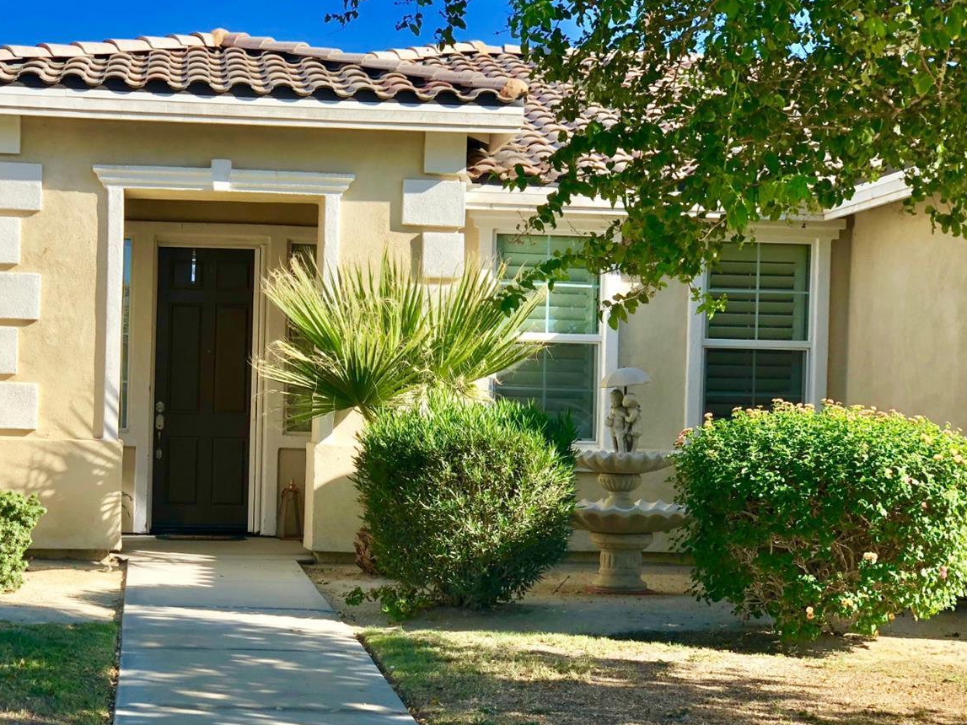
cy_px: 451
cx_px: 357
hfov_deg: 28.5
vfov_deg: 21.6
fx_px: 1899
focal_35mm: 68
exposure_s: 1/457
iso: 16
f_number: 2.4
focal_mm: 6
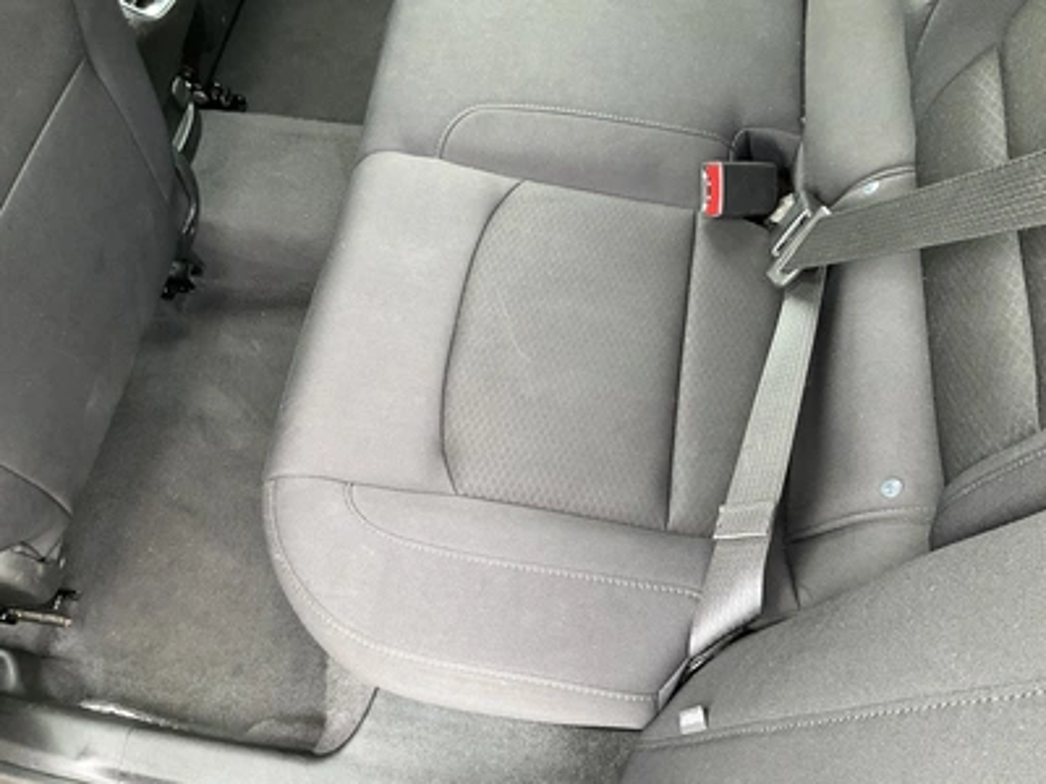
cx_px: 523
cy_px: 392
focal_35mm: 29
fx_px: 876
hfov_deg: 61.7
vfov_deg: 48.2
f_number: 1.8
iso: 80
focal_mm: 3
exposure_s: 1/60
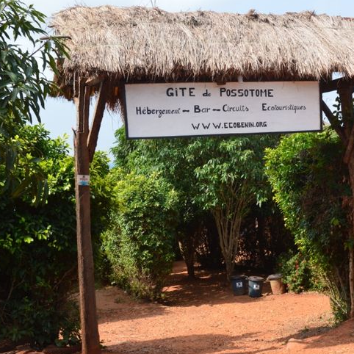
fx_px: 636
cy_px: 188
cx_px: 248
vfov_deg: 31.1
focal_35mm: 55
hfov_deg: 30.8
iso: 400
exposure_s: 1/320
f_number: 10
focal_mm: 26
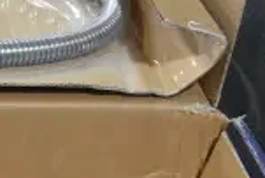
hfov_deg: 15.7
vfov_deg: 12.0
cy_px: 278
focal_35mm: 109
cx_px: -228
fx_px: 803
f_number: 9
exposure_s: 1/320
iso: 6400
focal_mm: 18
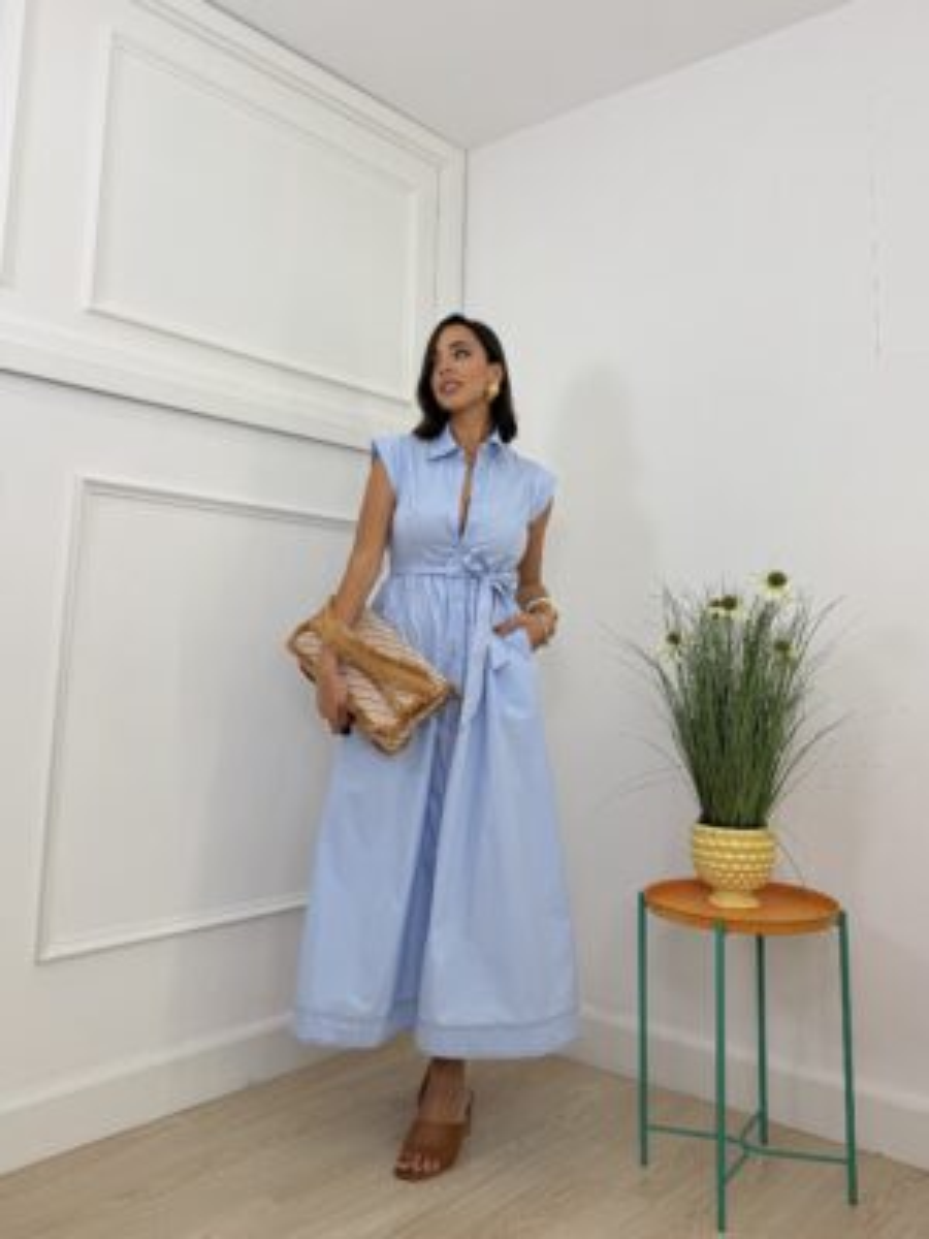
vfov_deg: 71.6
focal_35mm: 24
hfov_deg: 56.8
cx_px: 464
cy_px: 620
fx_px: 859
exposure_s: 1/438
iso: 80
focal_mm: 6.76
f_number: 1.78
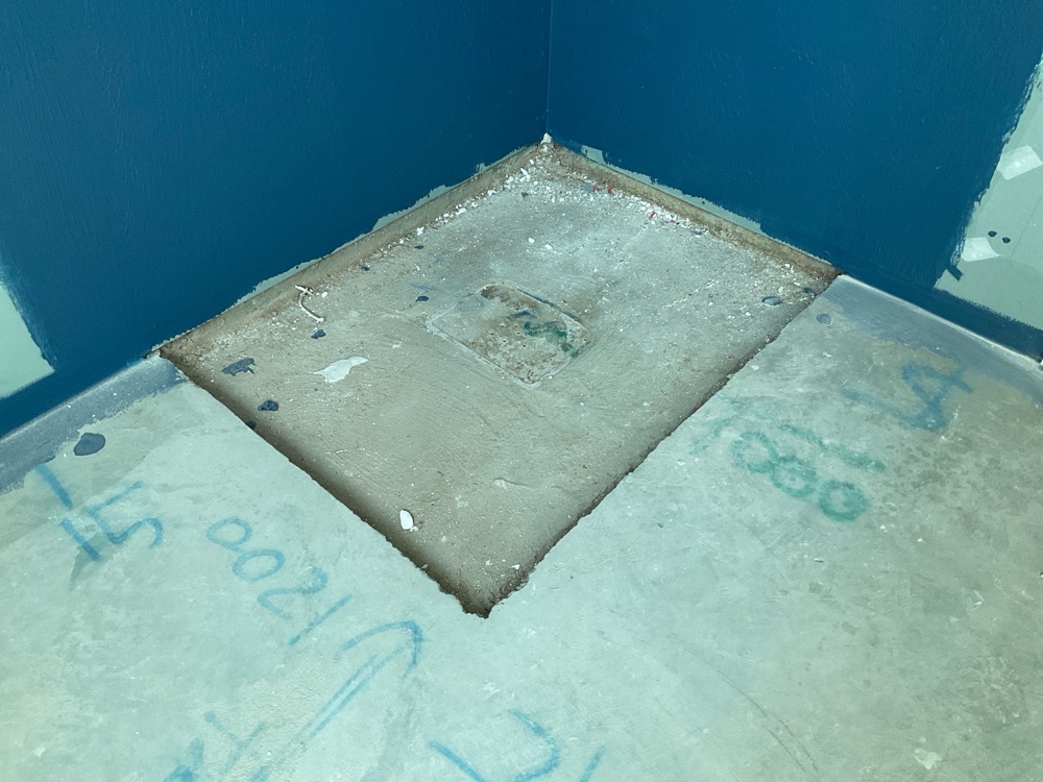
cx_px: 522
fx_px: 874
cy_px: 391
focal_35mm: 29
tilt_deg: -44.5
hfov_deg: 61.7
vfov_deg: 48.2
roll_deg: +0.5
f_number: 1.8
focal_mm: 3
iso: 50
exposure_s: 1/60
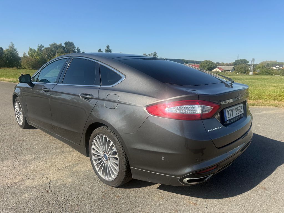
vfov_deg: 56.8
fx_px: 197
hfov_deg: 71.6
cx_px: 142
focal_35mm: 24
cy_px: 106
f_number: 1.78
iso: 80
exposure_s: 1/3425
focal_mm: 6.76
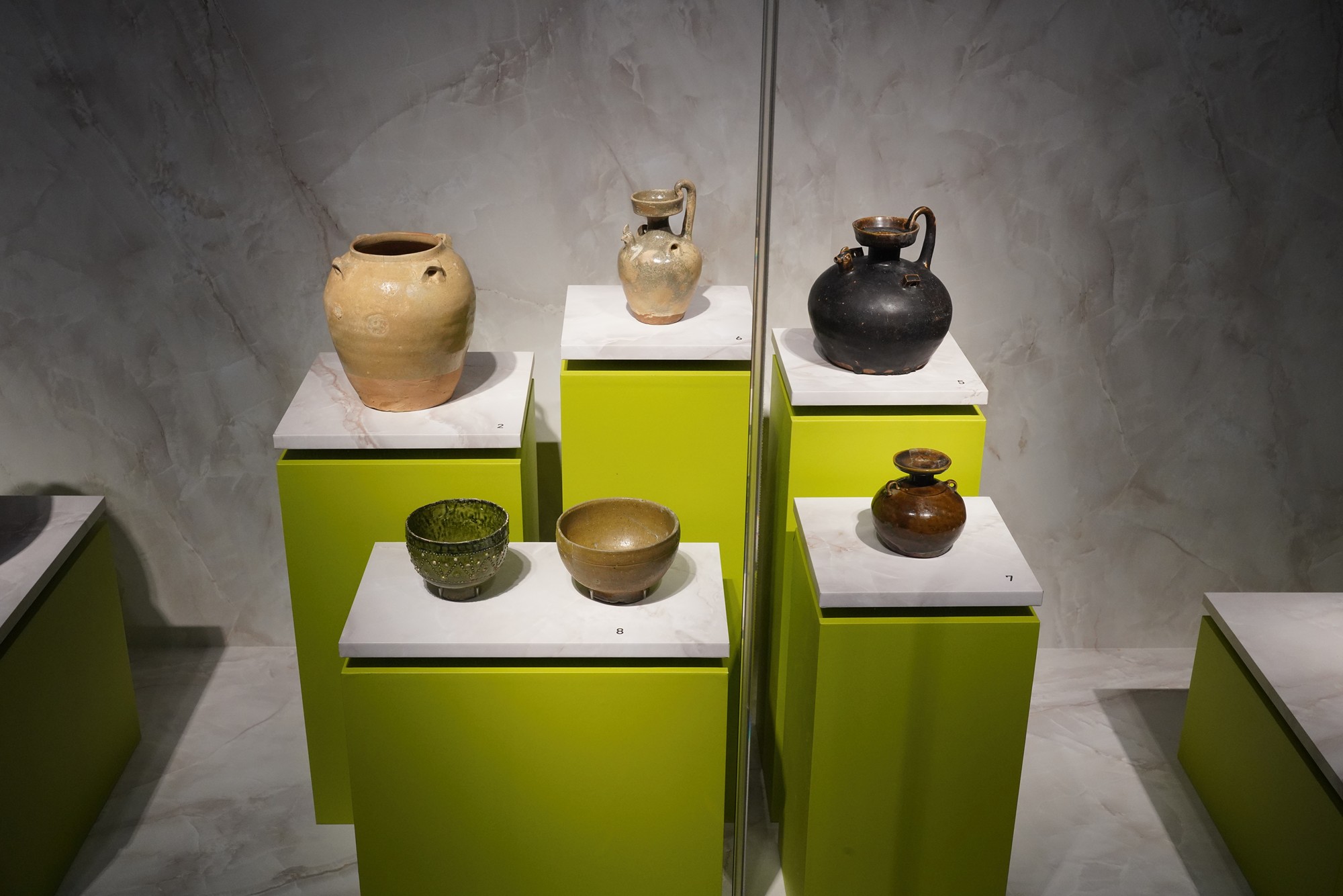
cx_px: 672
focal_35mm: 40
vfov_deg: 33.4
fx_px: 1492
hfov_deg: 48.5
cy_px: 448
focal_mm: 40
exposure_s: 1/100
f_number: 14
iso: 3200
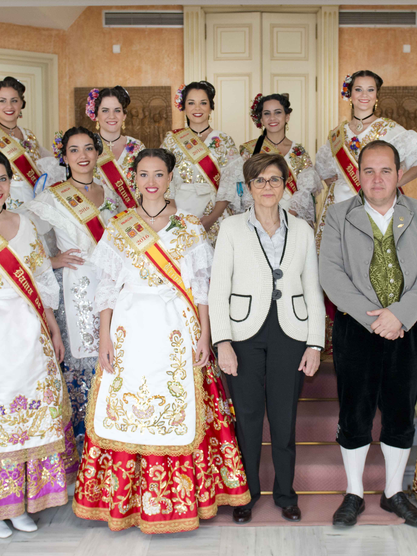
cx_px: 261
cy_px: 259
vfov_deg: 38.2
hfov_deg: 29.0
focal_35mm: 50
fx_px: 803
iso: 800
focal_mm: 26
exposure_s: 1/80
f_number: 4
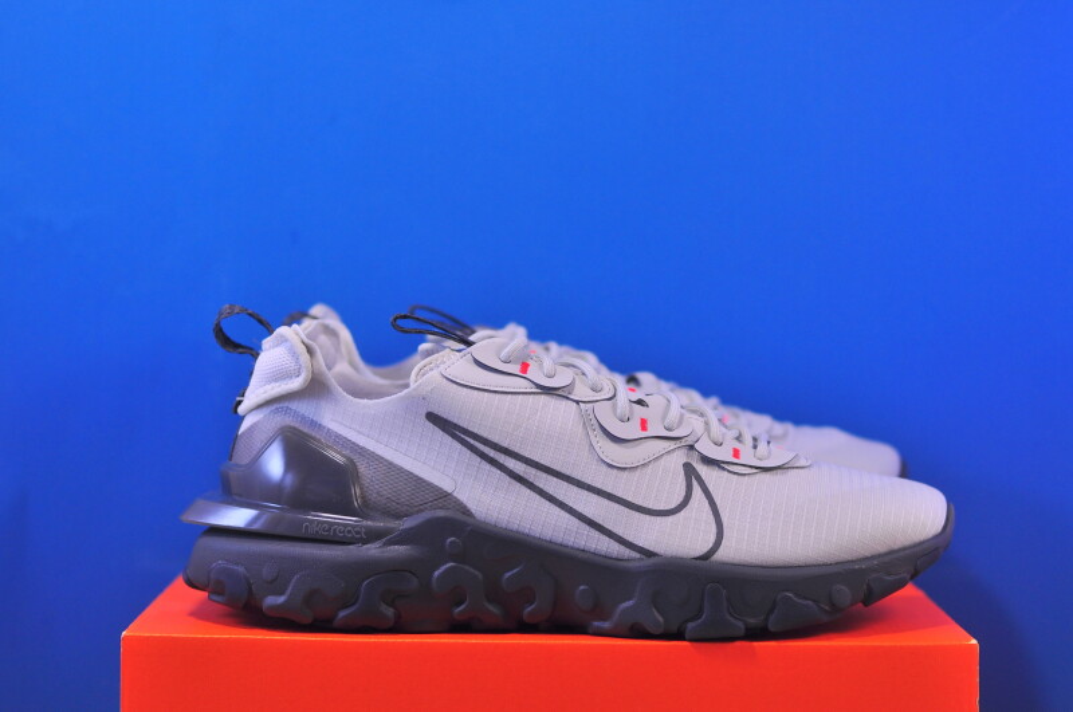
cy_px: 356
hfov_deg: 27.0
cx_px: 536
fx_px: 2232
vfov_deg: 18.1
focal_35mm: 75
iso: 250
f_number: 2.5
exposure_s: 1/320
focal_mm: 50
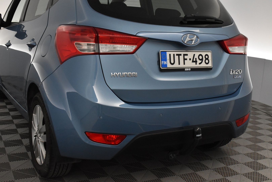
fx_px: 340
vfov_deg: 29.9
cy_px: 91
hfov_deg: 43.6
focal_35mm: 45
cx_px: 136
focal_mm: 30
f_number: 6.3
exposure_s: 1/160
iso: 3200
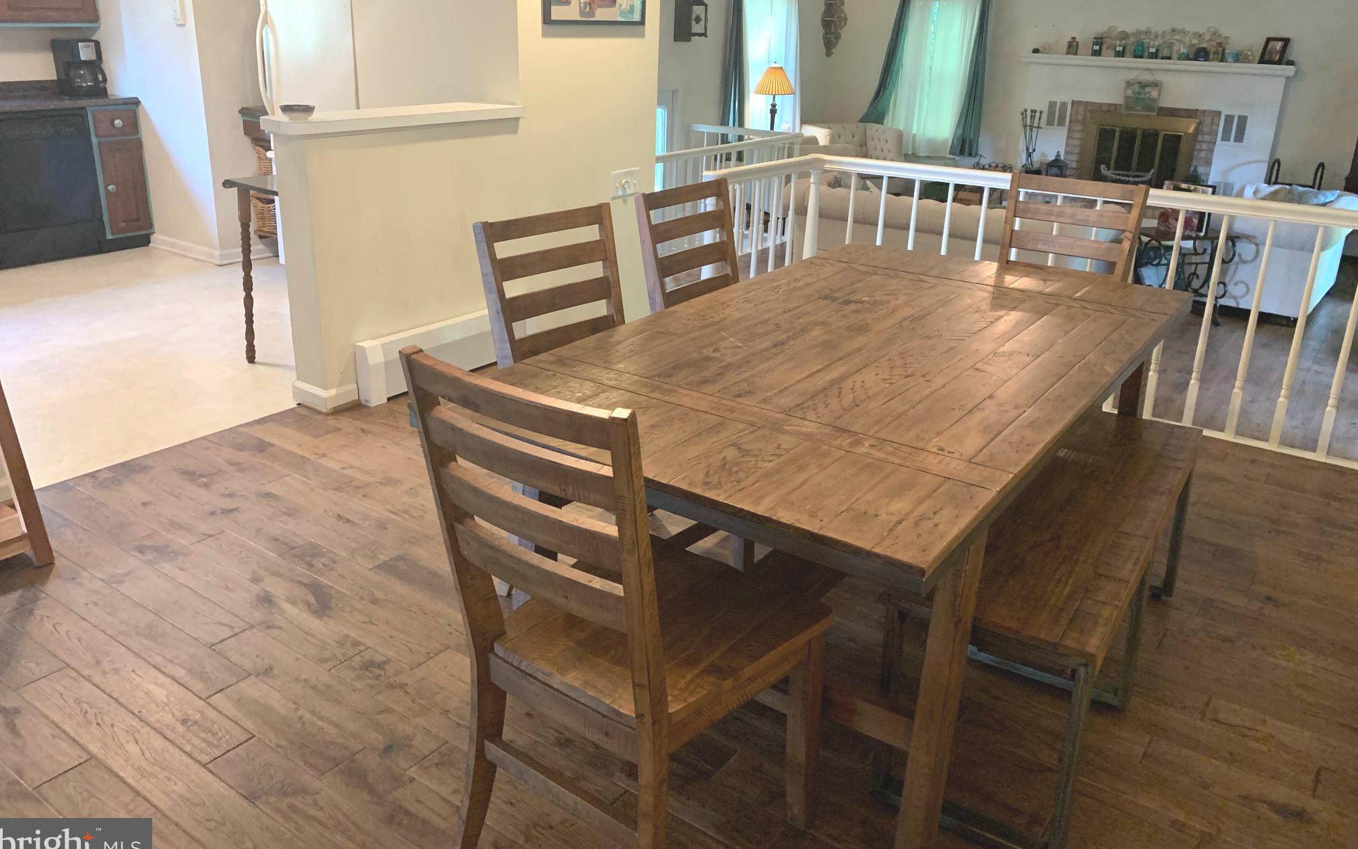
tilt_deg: -18.3
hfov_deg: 66.5
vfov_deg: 44.4
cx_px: 674
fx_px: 1036
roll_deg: -2.0
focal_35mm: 28
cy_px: 356
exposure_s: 1/40
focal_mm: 4.25
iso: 320
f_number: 1.8
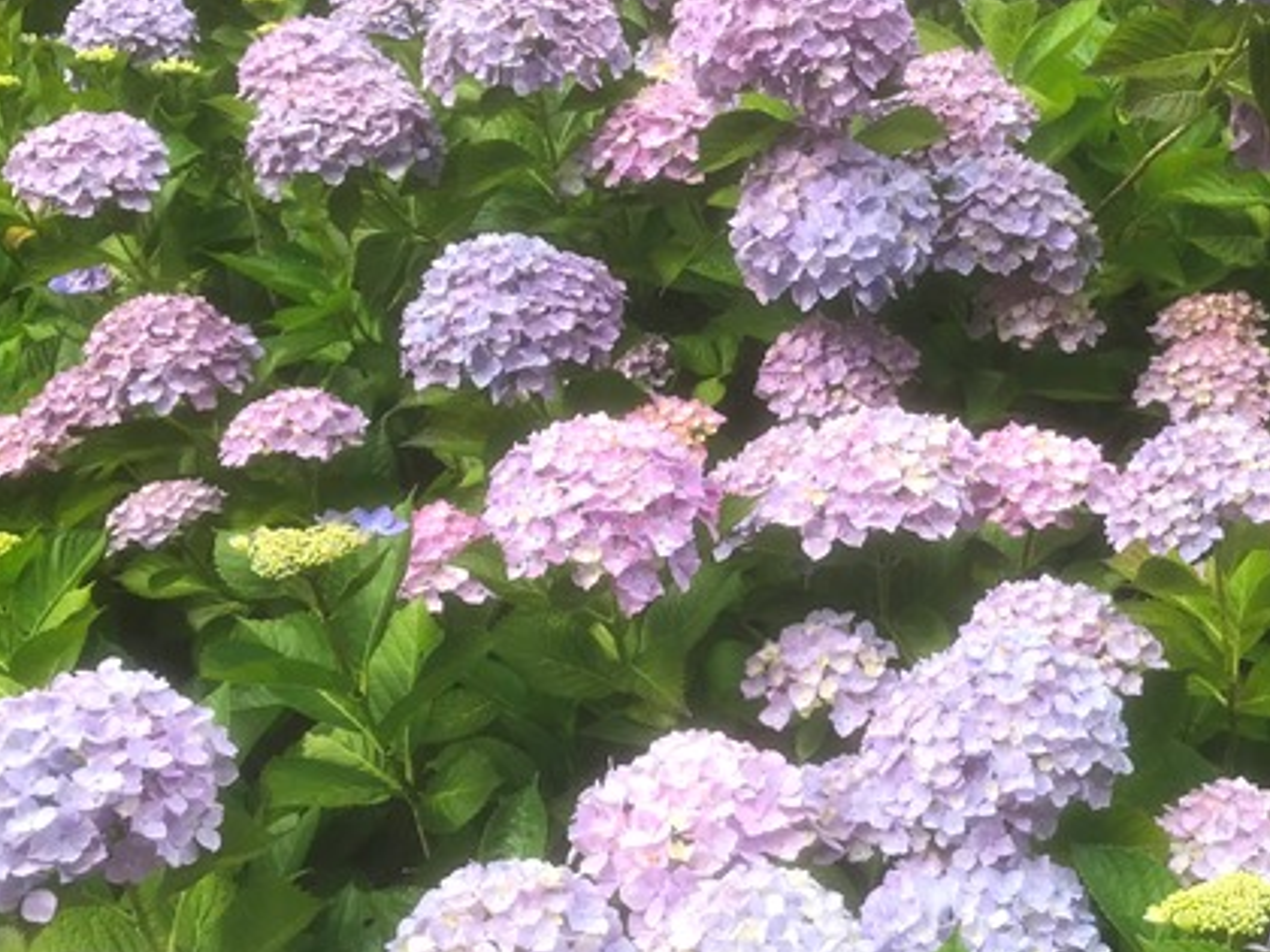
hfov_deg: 38.8
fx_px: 1761
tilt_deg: -9.2
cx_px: 925
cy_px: 474
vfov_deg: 30.3
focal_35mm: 48
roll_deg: +0.7
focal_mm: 3.99
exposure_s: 1/486
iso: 20
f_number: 1.8
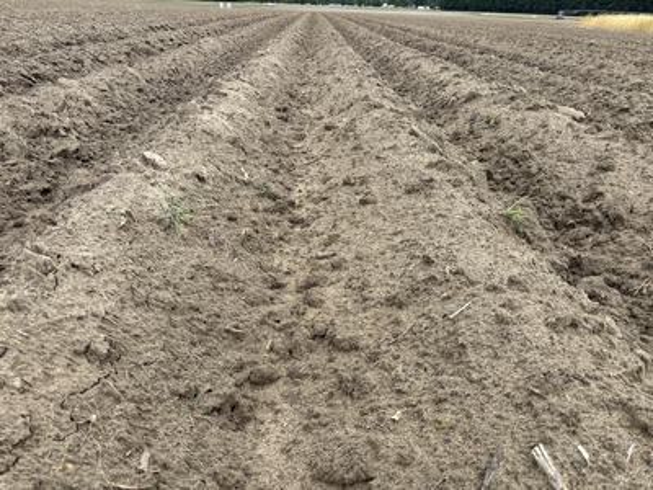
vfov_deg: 53.1
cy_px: 245
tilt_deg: -25.1
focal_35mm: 26
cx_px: 326
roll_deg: -1.1
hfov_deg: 67.3
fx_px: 490
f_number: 1.6
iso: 50
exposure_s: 1/1362
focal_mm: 5.96
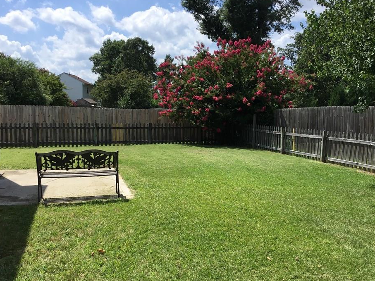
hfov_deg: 52.6
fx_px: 379
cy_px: 140
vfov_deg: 40.7
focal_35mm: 35
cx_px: 194
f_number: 2.4
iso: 25
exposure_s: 1/1631
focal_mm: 3.3
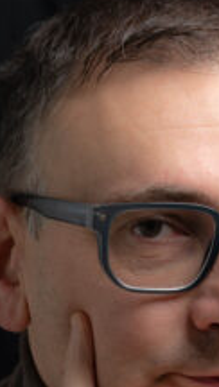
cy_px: 388
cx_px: 140
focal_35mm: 316
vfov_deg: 6.8
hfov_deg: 3.9
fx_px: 3252
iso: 100
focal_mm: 85
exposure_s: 1/200
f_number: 4
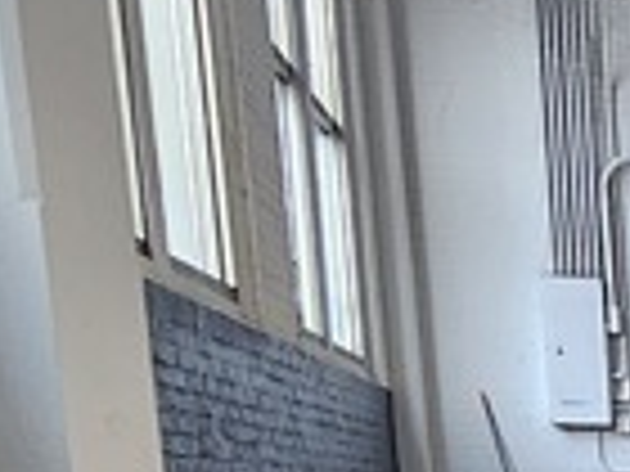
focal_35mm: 79
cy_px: 791
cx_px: 1256
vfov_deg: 16.3
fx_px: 1438
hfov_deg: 17.6
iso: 100
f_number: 2.2
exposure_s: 1/60
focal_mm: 2.2
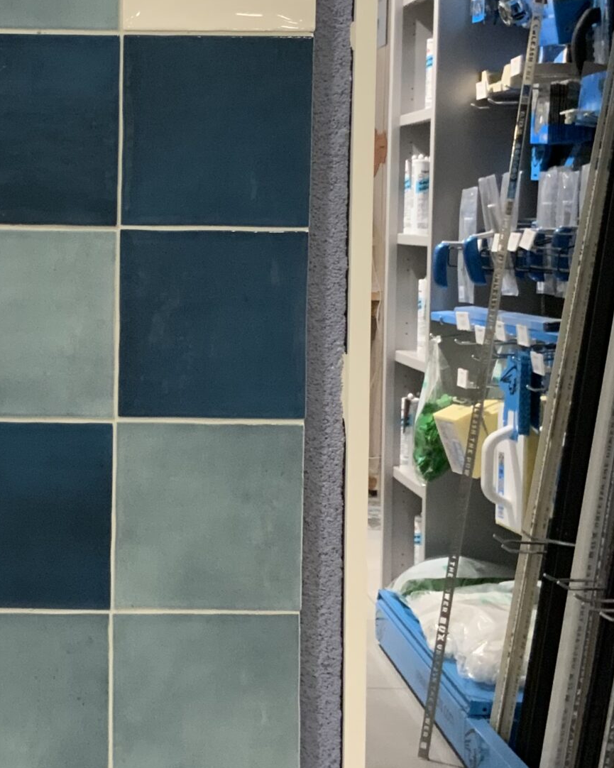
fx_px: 1523
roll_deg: -0.8
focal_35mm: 67
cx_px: 61
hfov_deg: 22.3
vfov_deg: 28.2
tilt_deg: -3.3
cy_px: 300
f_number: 1.8
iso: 160
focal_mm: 3
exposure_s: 1/50
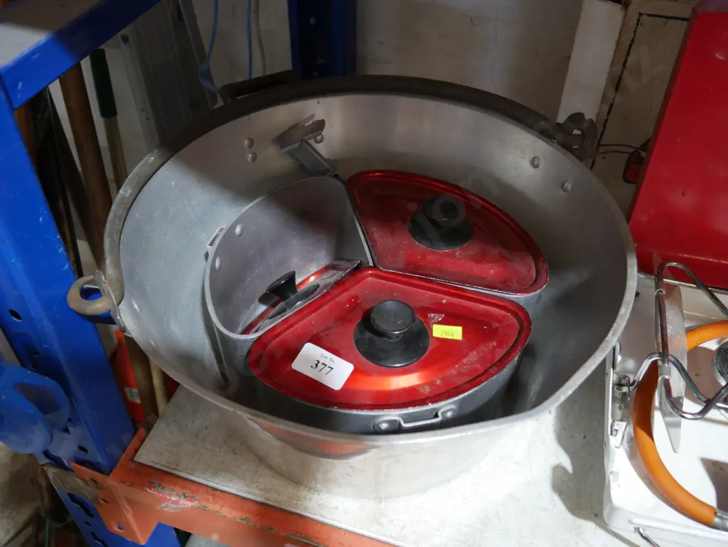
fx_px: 673
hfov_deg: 56.8
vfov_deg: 44.2
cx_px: 364
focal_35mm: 32
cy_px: 274
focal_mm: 16
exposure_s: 1/60
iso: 800
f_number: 3.6
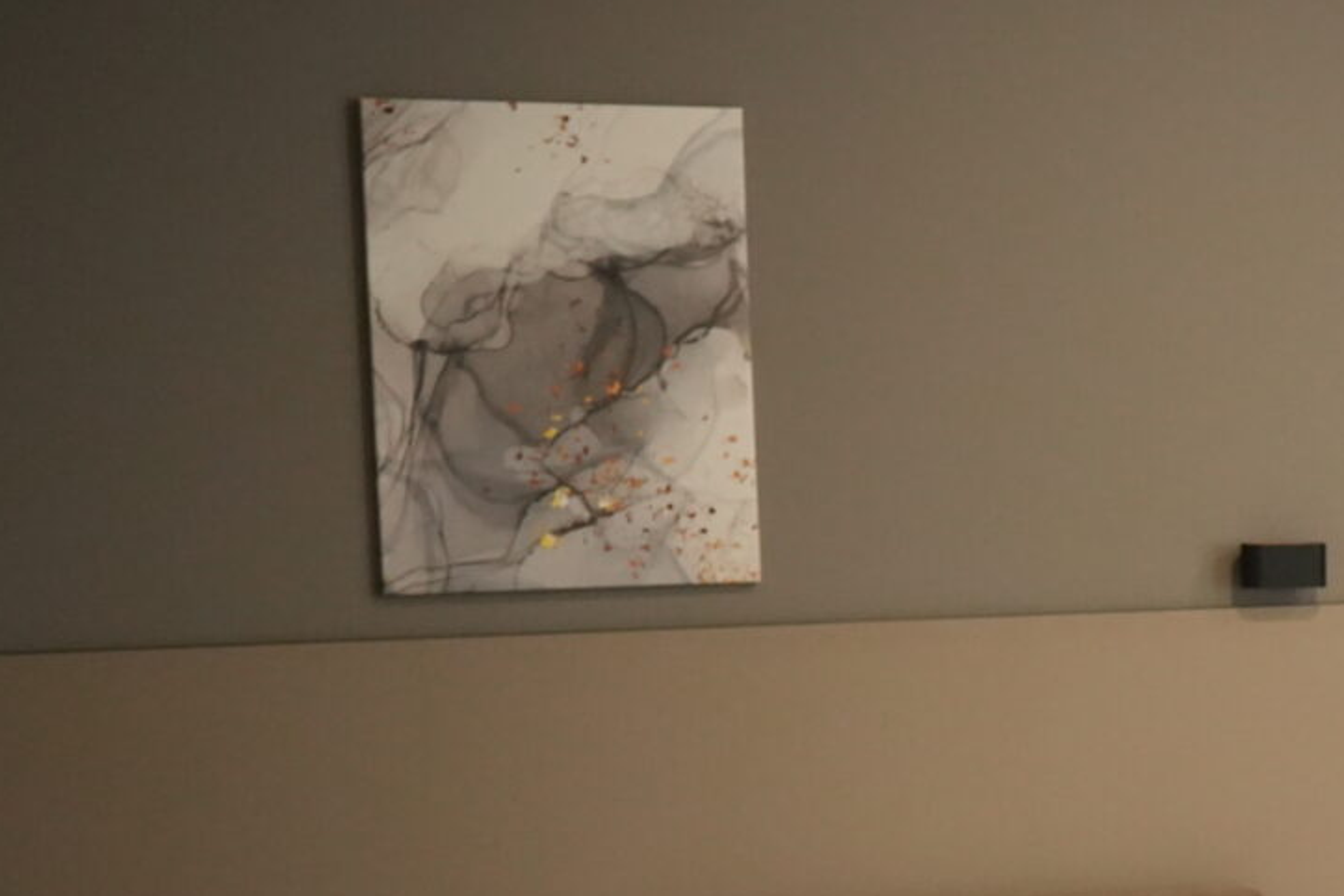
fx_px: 3696
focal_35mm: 99
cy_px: 752
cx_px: 2276
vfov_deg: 13.7
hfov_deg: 17.5
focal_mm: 28
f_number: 2.8
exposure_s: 1/320
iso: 3200
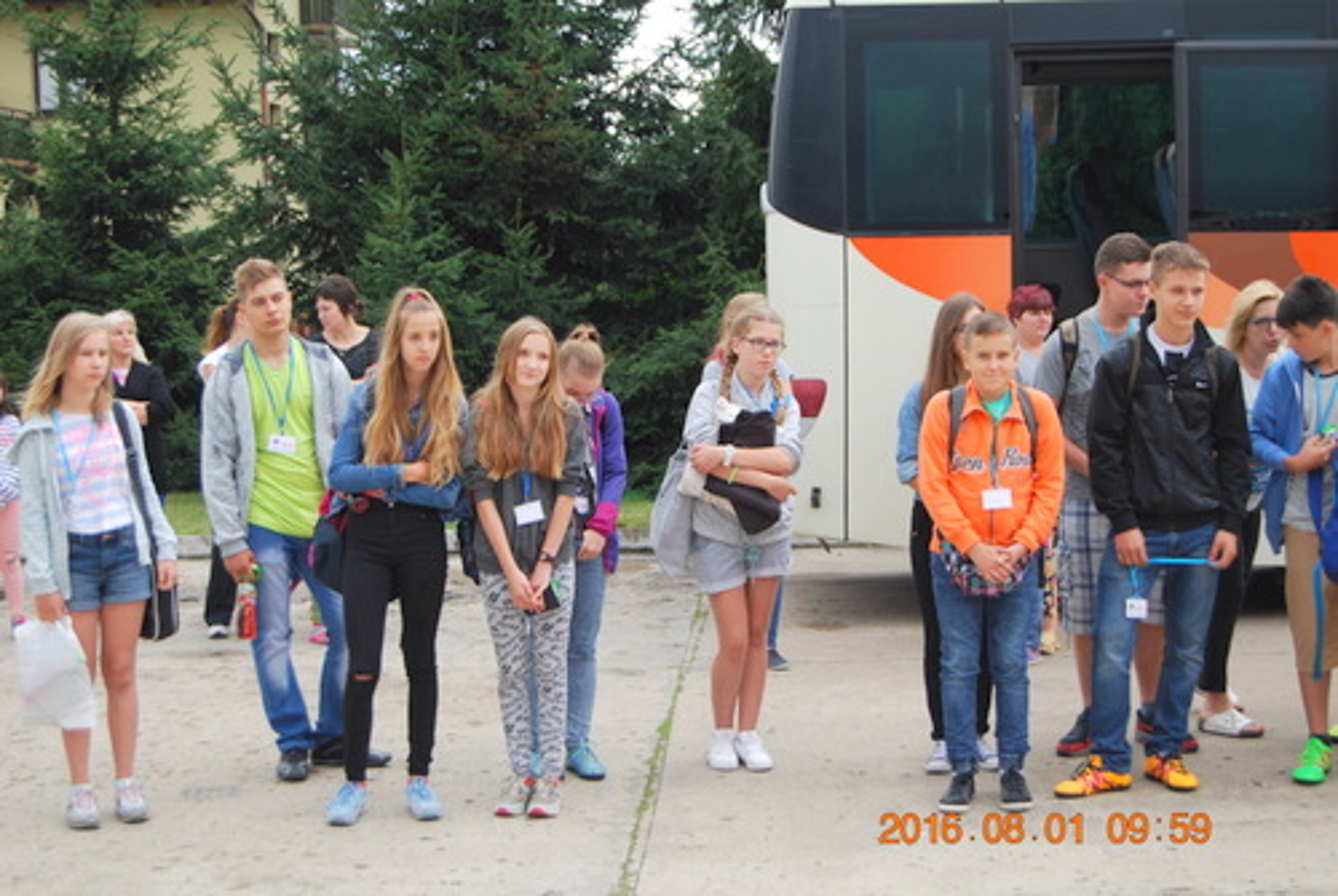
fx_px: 2233
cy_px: 448
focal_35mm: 60
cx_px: 669
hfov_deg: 33.4
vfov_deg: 22.7
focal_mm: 40
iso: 180
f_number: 5.6
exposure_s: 1/125
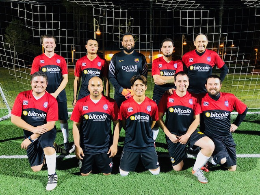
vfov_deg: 49.7
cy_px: 98
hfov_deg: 63.4
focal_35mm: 28
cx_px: 130
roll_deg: +0.0
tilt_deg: -8.0
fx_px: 210
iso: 100
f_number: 1.8
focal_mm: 4
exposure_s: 1/7
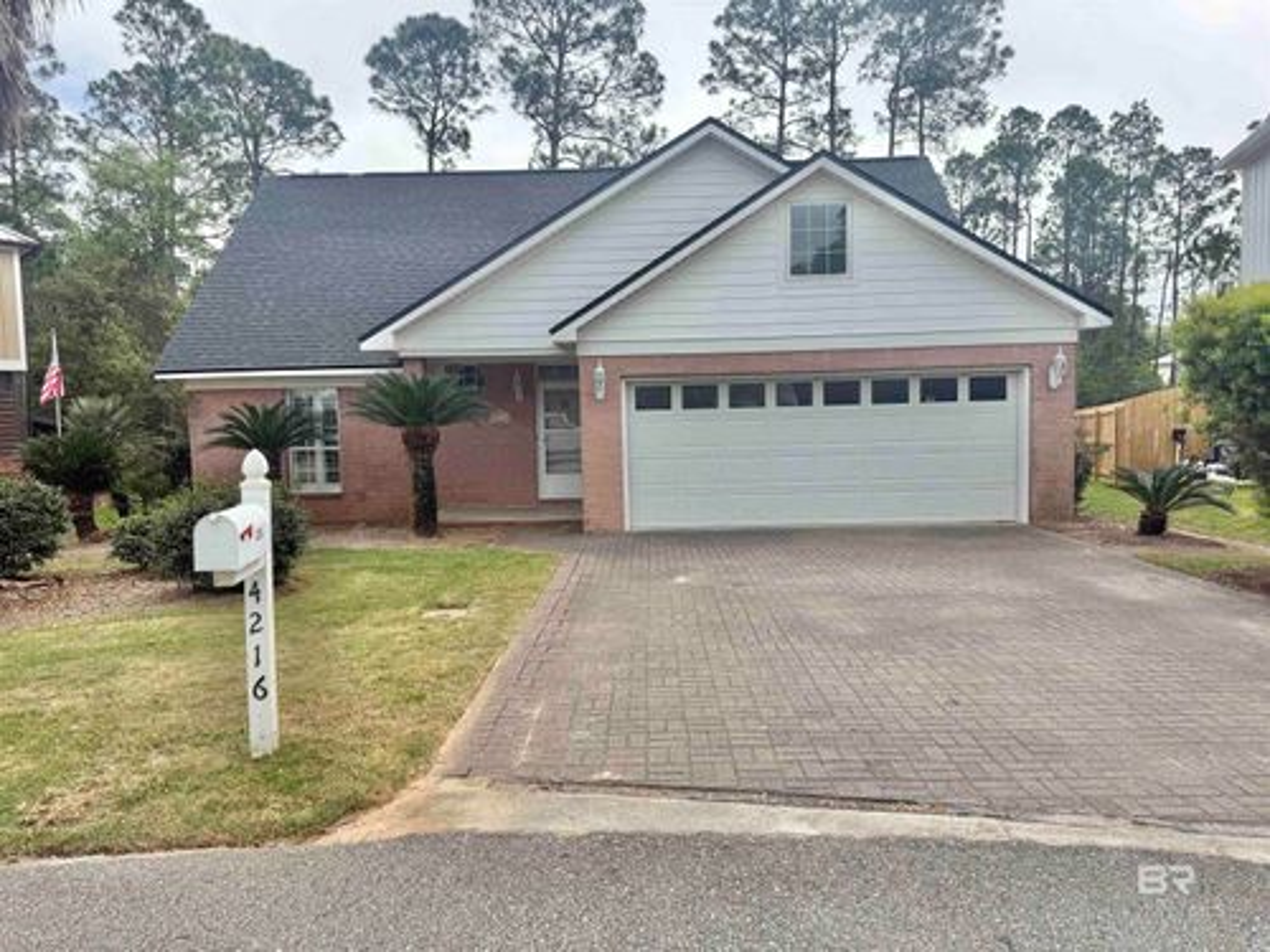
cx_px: 635
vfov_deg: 56.8
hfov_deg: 71.6
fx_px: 881
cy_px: 476
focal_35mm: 24
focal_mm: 6.76
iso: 100
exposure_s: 1/6711
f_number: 1.78
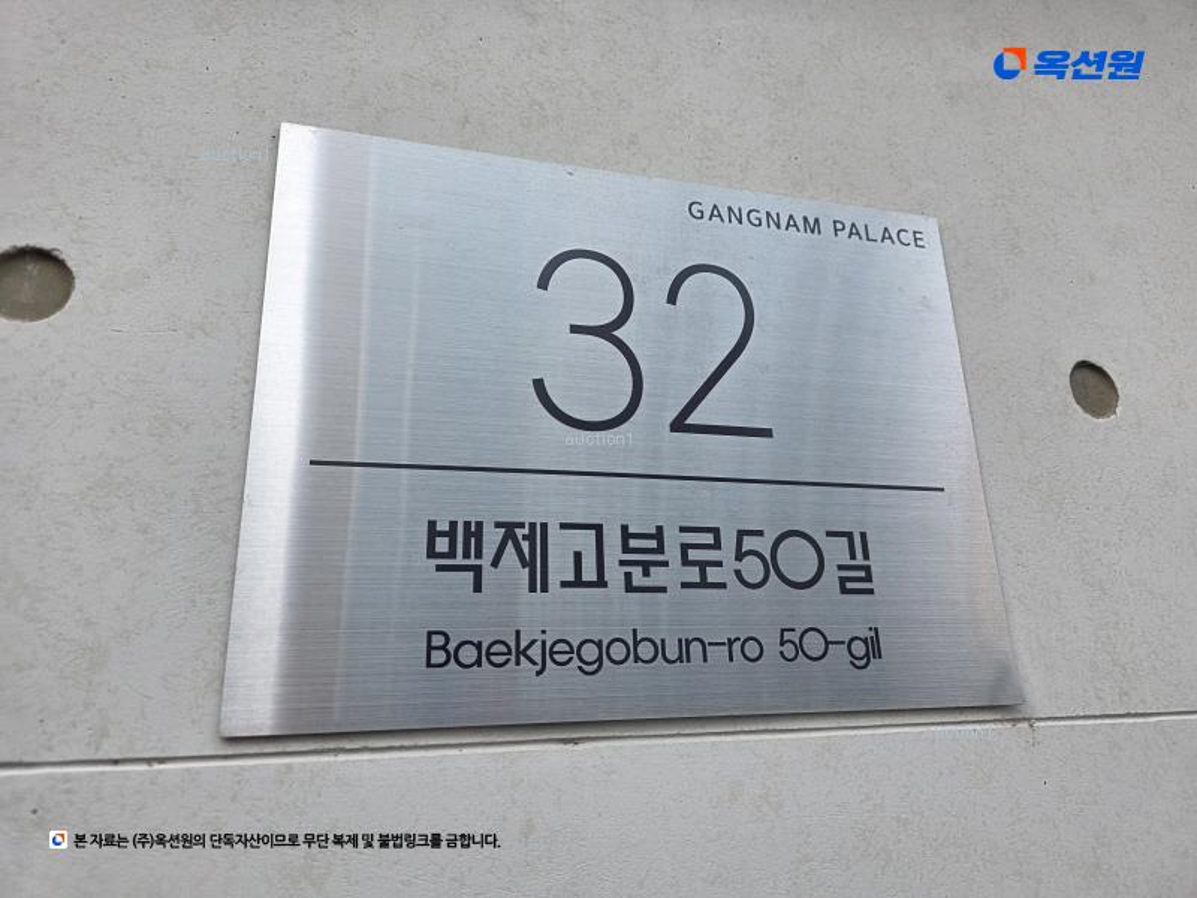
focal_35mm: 23
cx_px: 598
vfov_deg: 58.9
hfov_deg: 73.9
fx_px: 795
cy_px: 449
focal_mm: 6.3
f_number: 1.7
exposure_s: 1/180
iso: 40
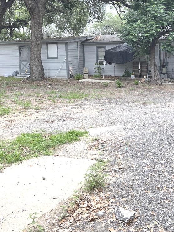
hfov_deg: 37.7
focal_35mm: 38
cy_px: 76
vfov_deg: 48.1
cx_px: 97
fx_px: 255
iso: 32
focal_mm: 5.7
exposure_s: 1/1238
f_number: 1.5
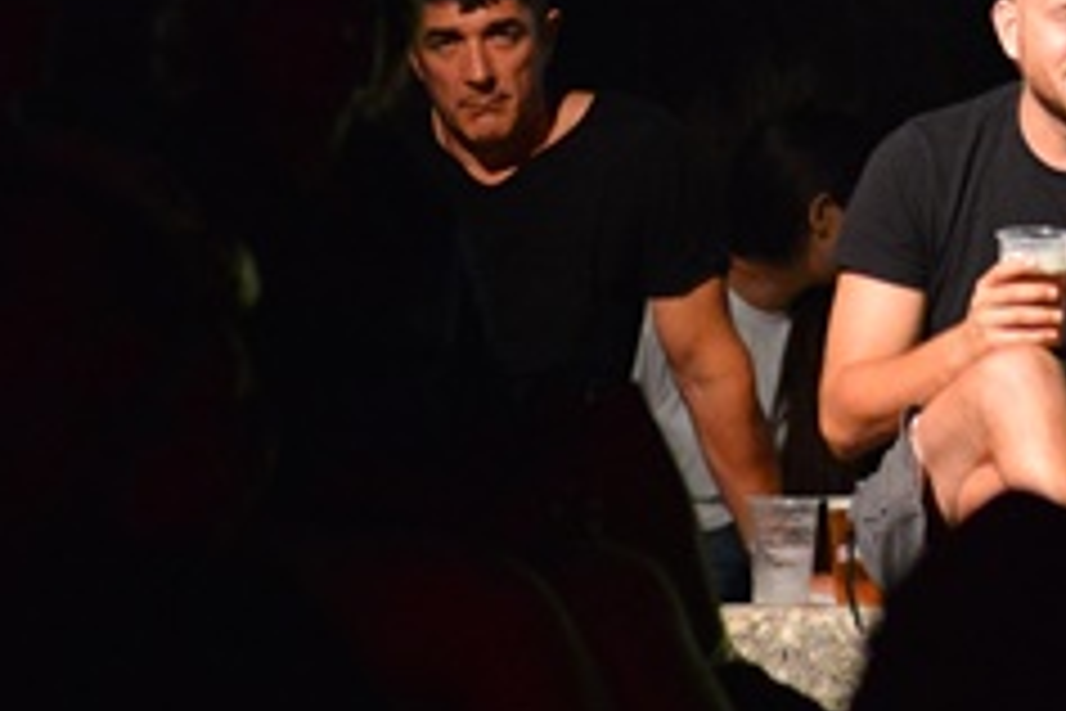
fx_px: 22532
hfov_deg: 2.7
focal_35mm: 761
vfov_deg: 1.8
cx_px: 1295
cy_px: -214
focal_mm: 200
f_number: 2.8
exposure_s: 1/160
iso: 4000
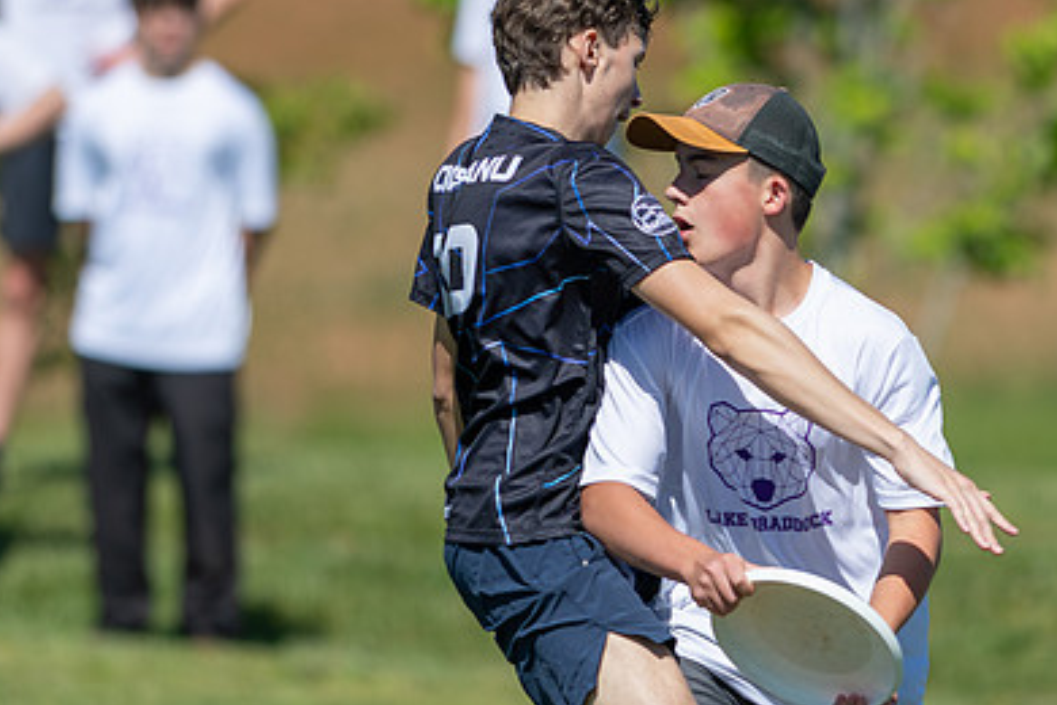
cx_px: 740
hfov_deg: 3.2
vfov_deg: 2.1
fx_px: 18907
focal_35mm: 644
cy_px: 419
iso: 100
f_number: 2.8
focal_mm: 300
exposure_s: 1/4000
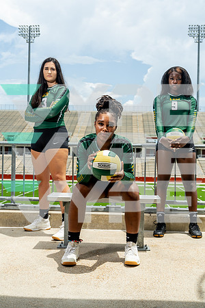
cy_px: 154
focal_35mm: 47
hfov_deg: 28.6
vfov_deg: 41.9
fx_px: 401
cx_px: 102
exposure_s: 1/125
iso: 100
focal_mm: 47
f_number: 8
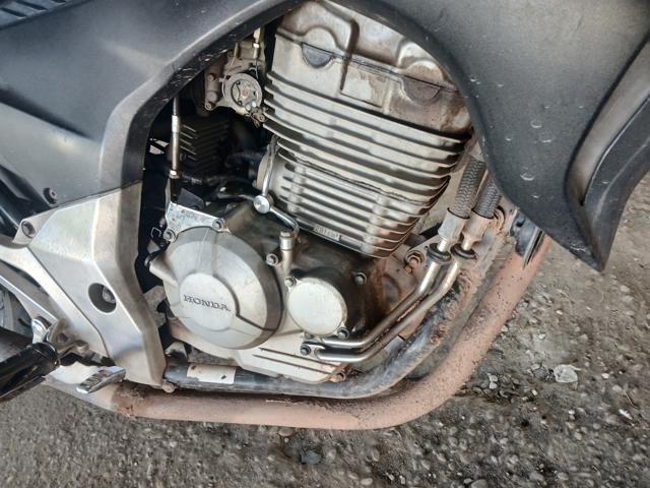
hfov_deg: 67.3
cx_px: 325
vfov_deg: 53.1
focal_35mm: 26
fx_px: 488
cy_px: 244
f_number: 1.8
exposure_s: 1/60
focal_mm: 3.98
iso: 100
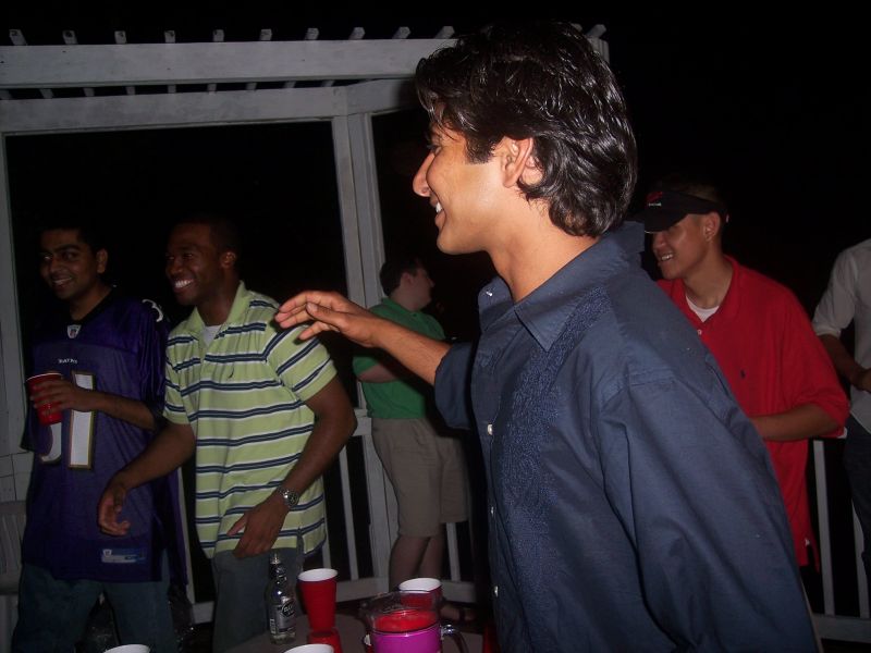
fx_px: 981
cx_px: 436
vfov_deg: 36.8
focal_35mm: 39
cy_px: 326
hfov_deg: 47.9
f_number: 2.8
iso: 100
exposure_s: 1/60
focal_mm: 8
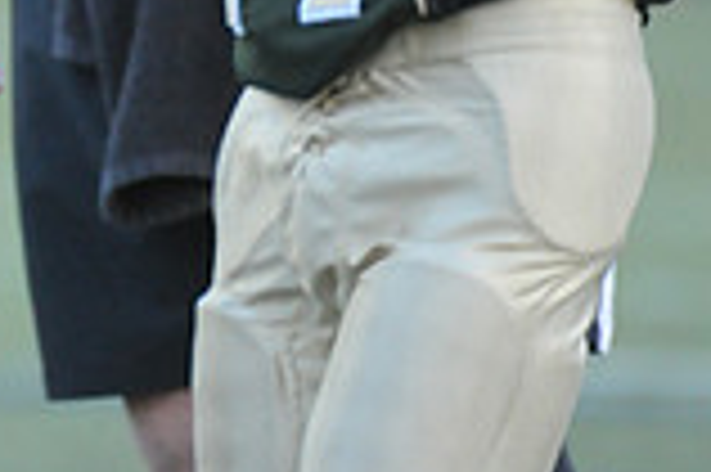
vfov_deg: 0.6
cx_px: -454
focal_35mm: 2205
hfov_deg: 0.9
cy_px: -294
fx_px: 43503
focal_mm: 400
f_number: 4
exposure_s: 1/400
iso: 1600
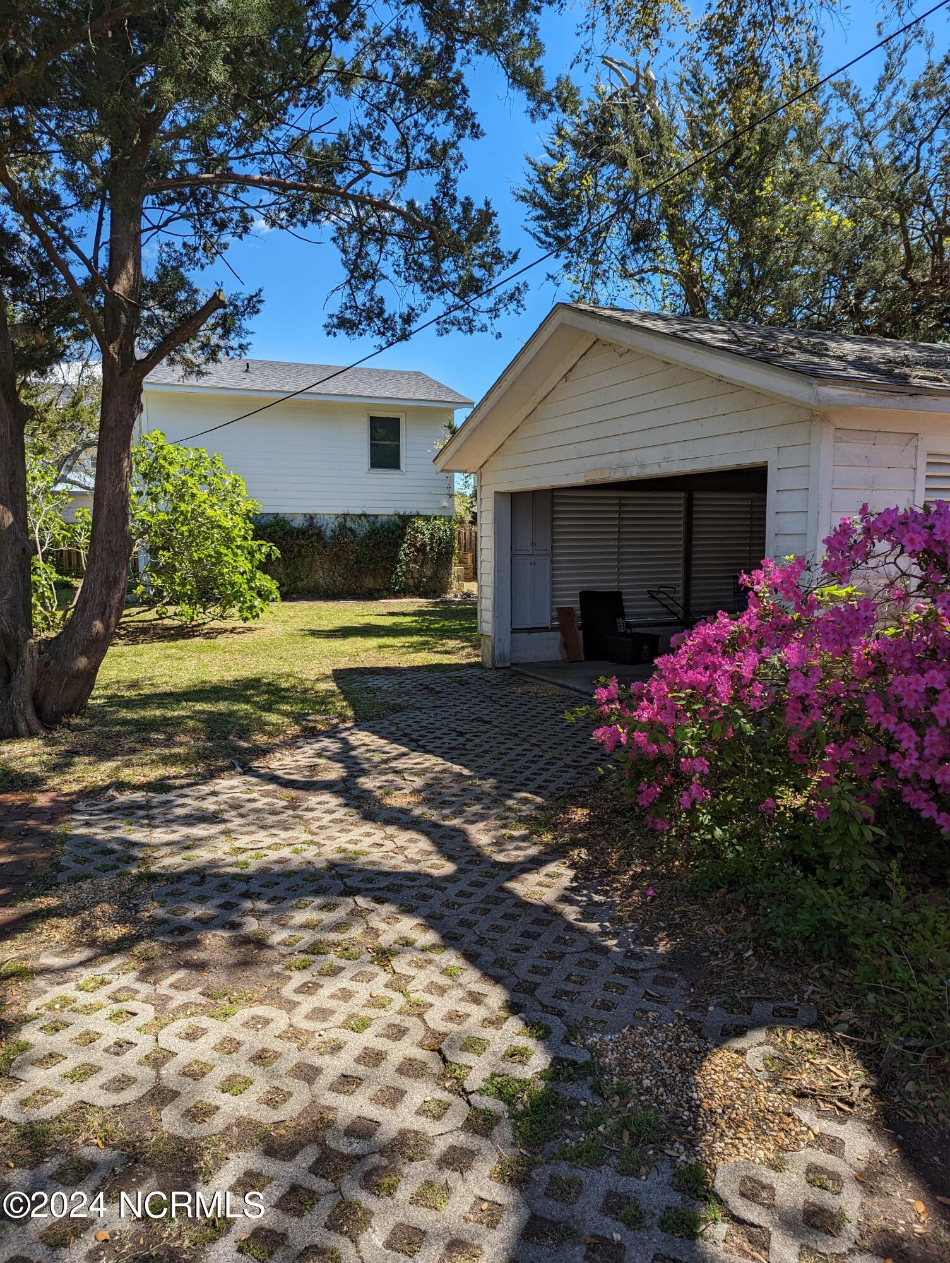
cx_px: 475
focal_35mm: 24
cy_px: 632
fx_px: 876
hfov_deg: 56.9
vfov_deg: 71.5
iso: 46
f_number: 1.85
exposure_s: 1/1433
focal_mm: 6.81
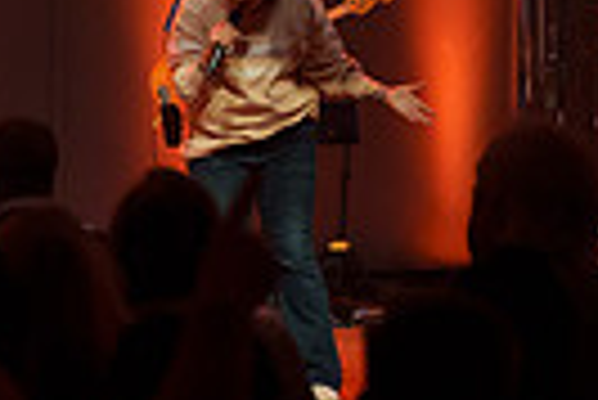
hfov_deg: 6.4
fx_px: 5222
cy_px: 187
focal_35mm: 314
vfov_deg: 4.4
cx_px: -629
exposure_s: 1/250
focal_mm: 70
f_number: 2.8
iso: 2500
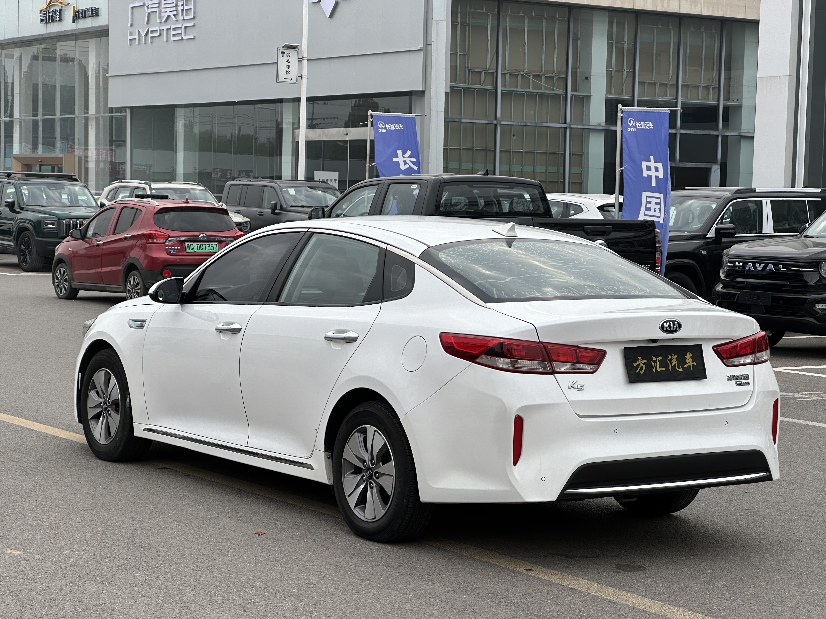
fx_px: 1837
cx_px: 413
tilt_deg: -2.7
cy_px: 310
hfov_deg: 25.3
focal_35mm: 77
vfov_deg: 19.1
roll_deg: -1.7
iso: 32
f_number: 2.8
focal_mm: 9
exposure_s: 1/195
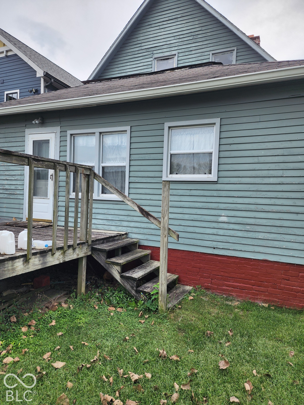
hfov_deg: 58.9
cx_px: 152
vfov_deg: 73.9
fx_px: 269
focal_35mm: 23
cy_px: 202
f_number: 1.8
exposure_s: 1/462
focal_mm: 6.4
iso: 12
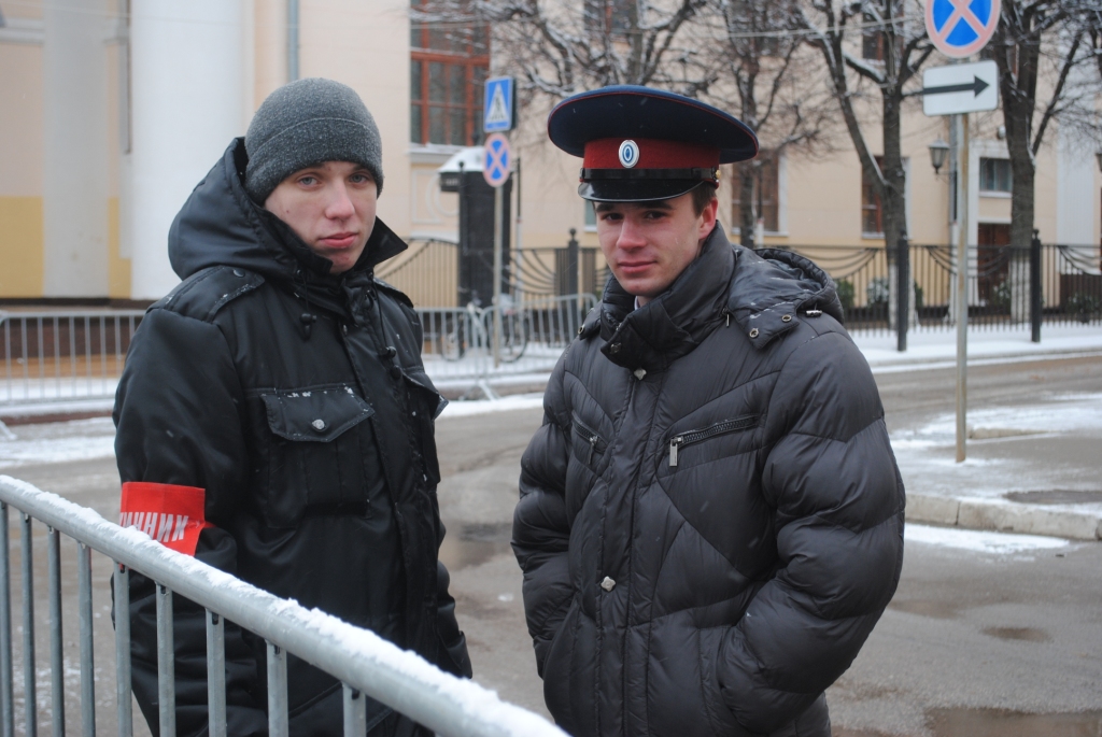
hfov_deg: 31.9
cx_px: 551
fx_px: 1930
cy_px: 368
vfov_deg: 21.6
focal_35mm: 63
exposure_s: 1/60
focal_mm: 42
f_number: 5.3
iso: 200
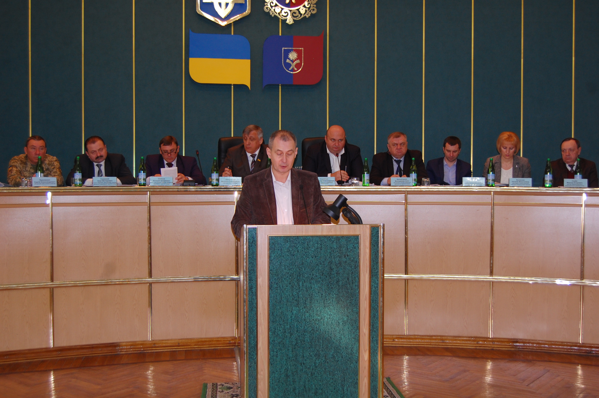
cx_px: 300
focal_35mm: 45
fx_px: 748
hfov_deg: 43.6
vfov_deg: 29.8
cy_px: 199
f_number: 4.2
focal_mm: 30
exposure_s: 1/60
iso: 400
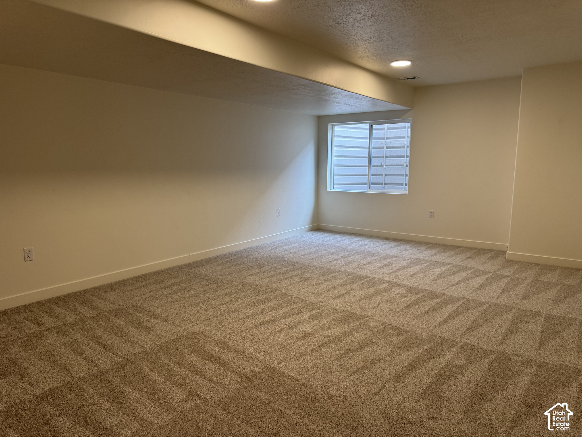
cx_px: 291
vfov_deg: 56.8
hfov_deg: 71.6
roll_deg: +0.1
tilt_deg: -9.9
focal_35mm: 24
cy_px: 218
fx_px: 404
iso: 125
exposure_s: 1/120
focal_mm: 6.76
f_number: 1.78
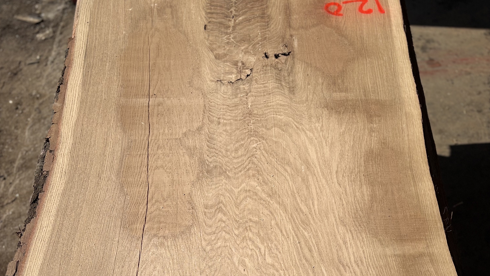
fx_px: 494
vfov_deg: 30.2
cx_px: 244
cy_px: 234
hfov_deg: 52.8
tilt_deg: -54.1
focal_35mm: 38
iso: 50
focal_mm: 5.96
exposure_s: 1/6329
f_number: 1.6
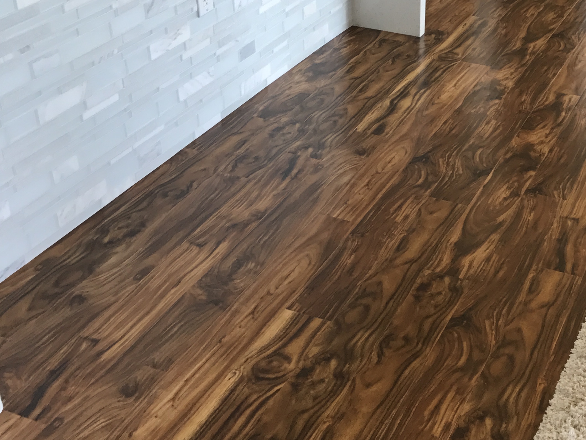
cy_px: 220
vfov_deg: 49.8
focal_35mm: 28
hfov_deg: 63.4
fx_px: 474
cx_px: 293
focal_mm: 3.99
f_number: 1.8
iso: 32
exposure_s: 1/60
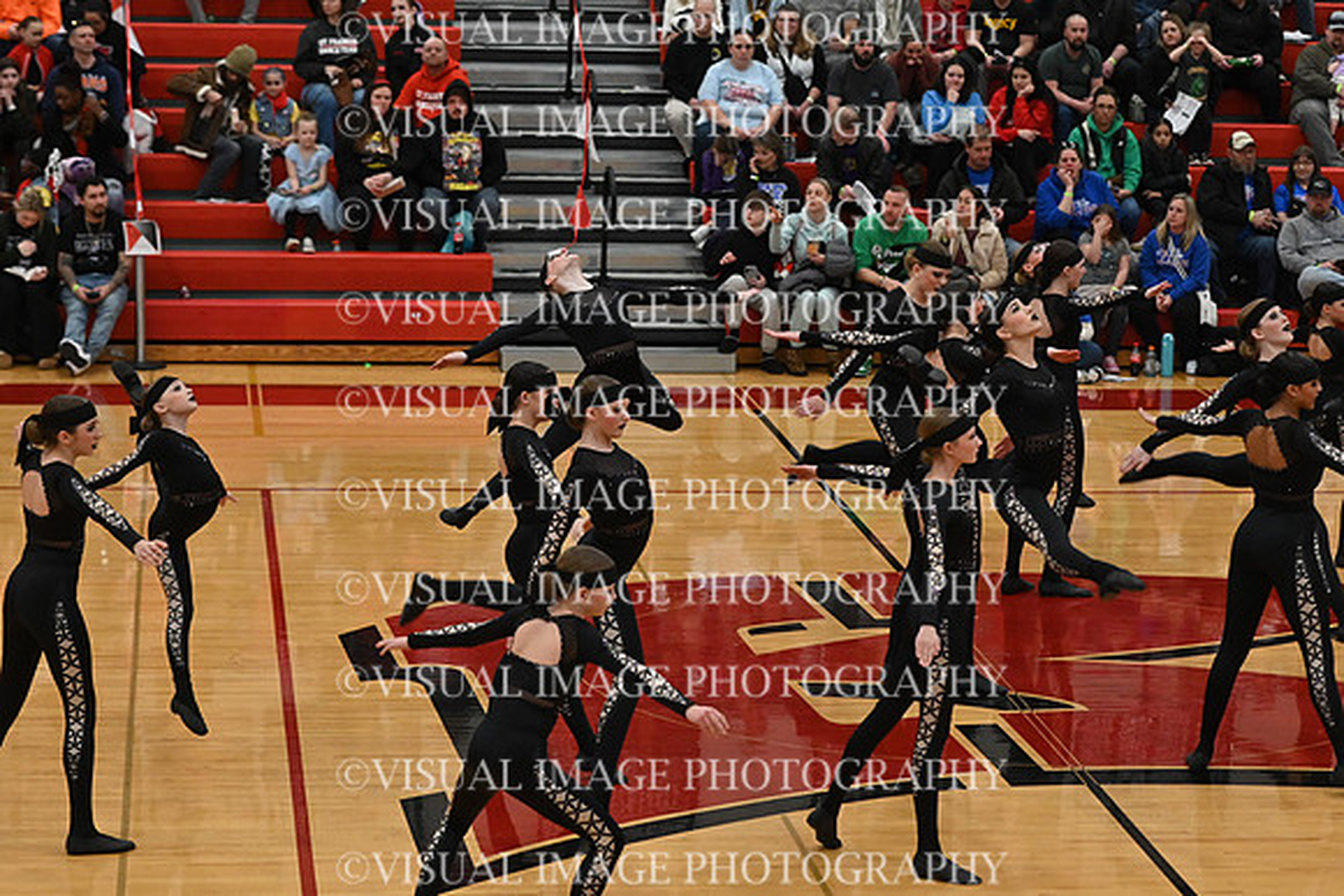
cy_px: 448
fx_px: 3921
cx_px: 672
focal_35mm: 105
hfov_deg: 19.5
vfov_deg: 13.0
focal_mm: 70
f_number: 4
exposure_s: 1/400
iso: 3200
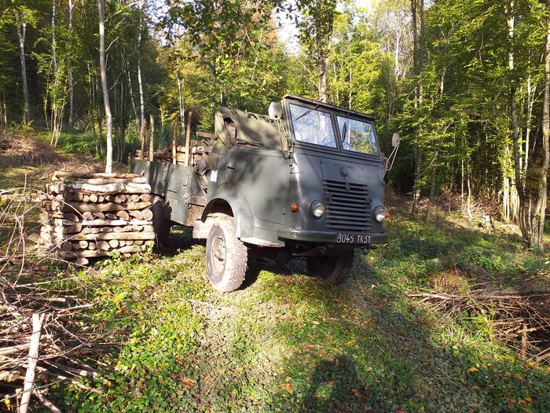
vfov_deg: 51.4
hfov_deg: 65.3
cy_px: 206
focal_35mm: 27
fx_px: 429
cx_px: 275
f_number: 1.9
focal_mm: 3.6
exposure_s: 1/232
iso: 40
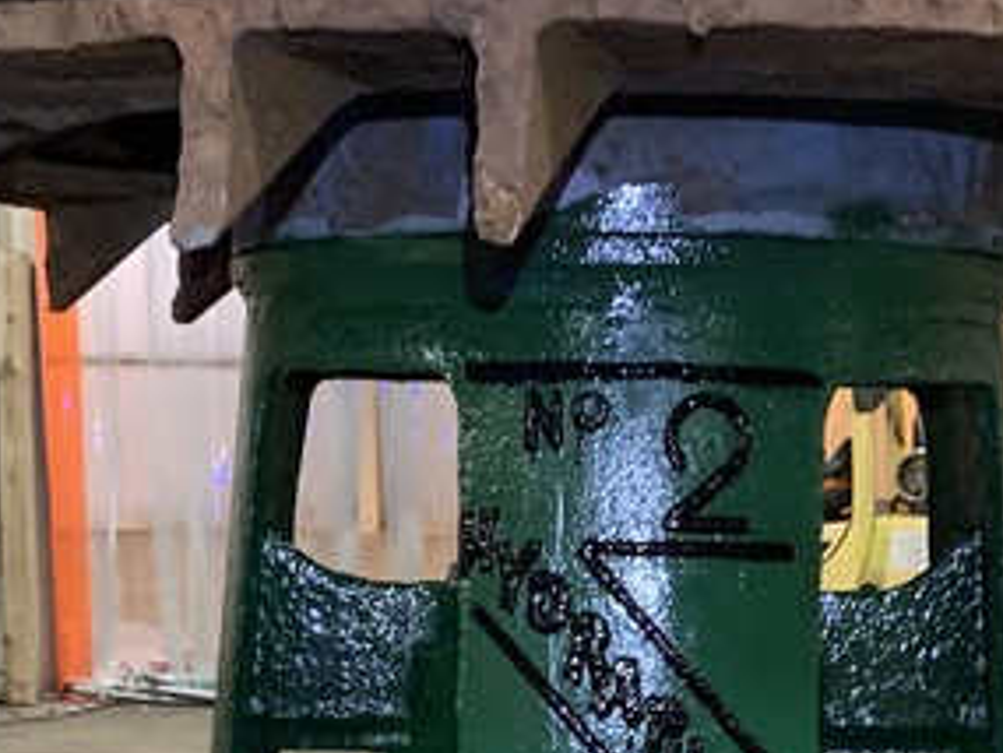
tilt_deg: -15.6
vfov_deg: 18.6
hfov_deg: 26.6
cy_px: 1013
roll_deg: -2.9
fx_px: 2116
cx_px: 570
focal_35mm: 73
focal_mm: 4.25
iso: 500
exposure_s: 1/24
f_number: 1.8
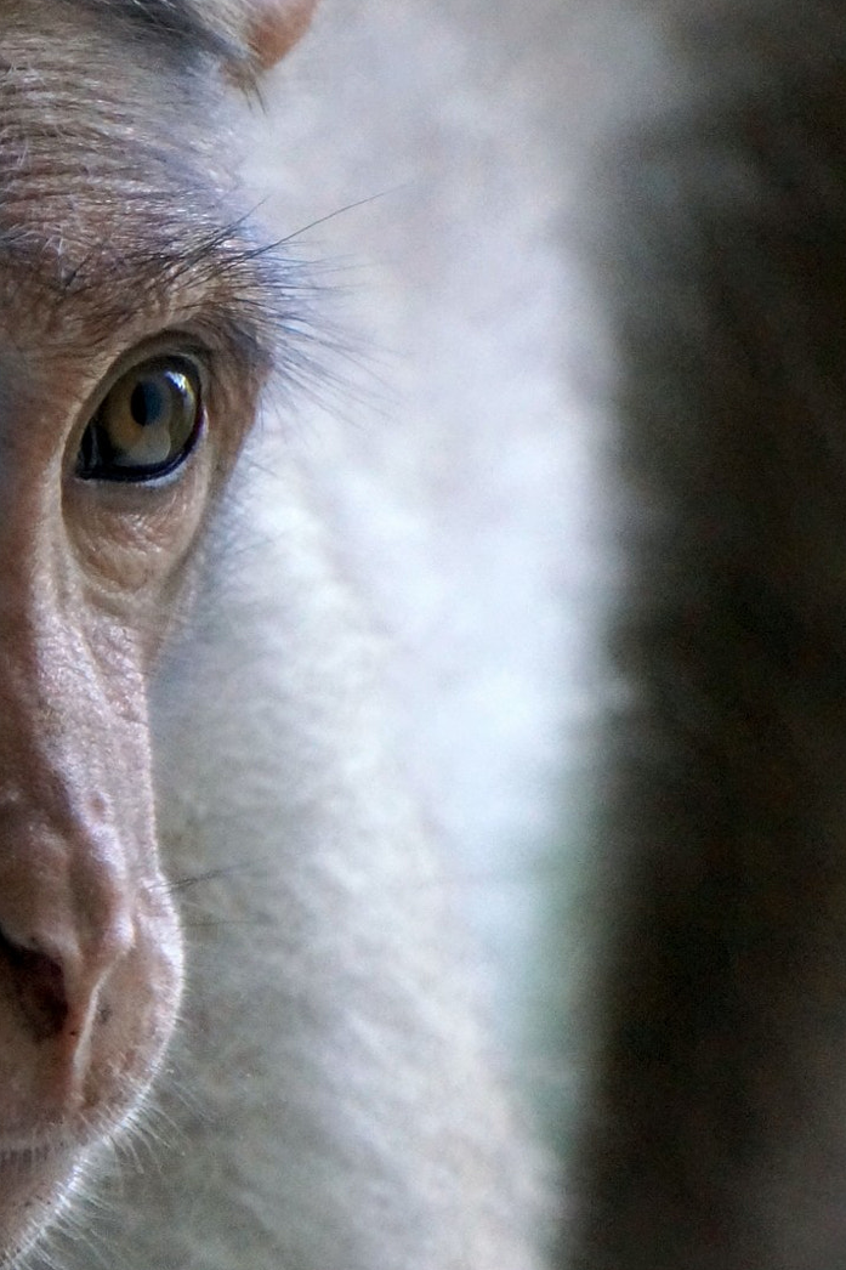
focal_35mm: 617
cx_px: -325
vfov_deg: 3.3
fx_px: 21755
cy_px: 540
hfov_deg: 2.2
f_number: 6.3
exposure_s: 1/320
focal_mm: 210
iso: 3200
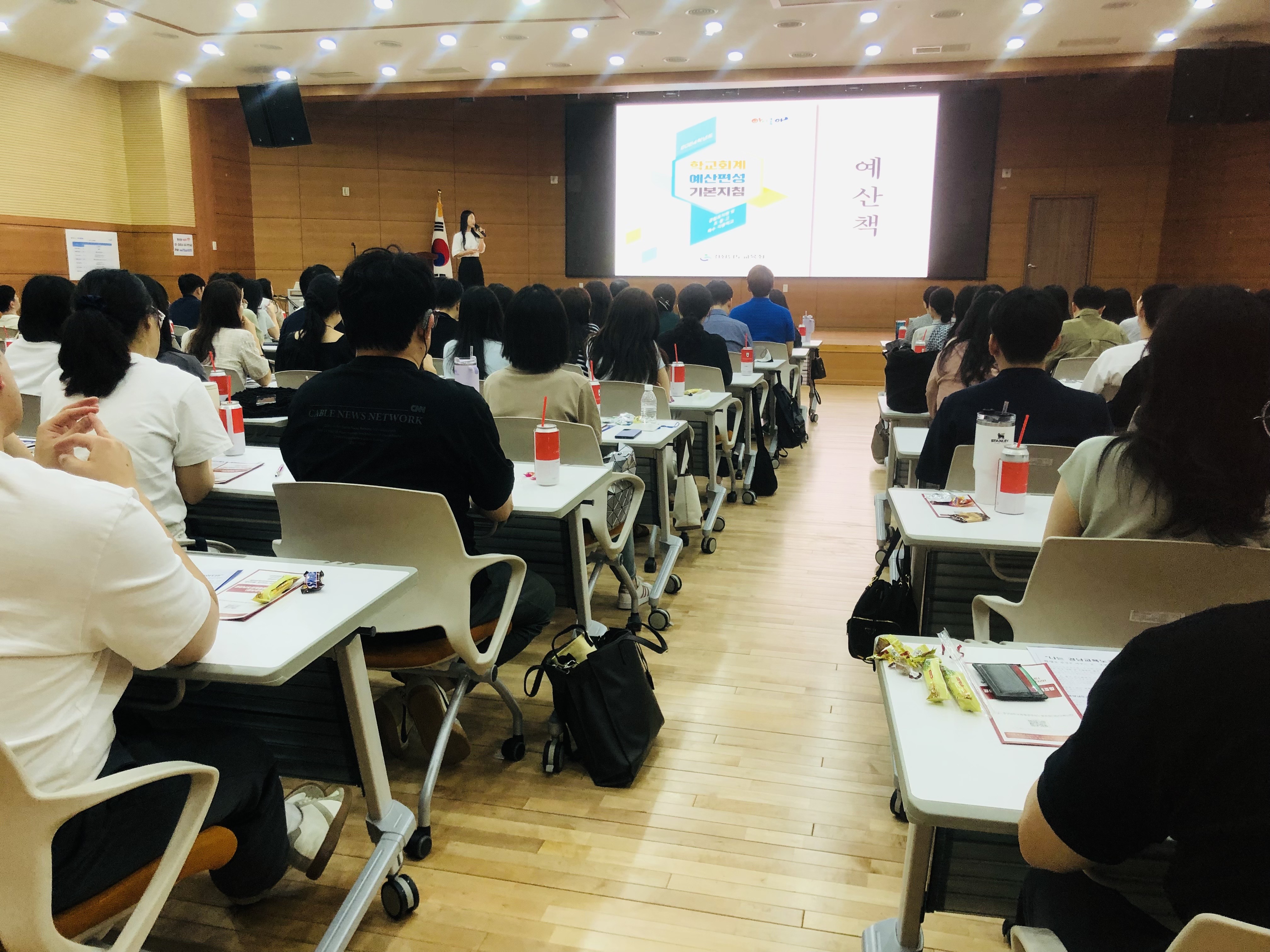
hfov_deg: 63.4
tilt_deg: -10.3
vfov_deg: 49.7
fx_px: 1027
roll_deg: -0.4
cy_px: 476
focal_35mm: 28
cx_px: 635
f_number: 1.8
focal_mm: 3.99
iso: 40
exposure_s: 1/24
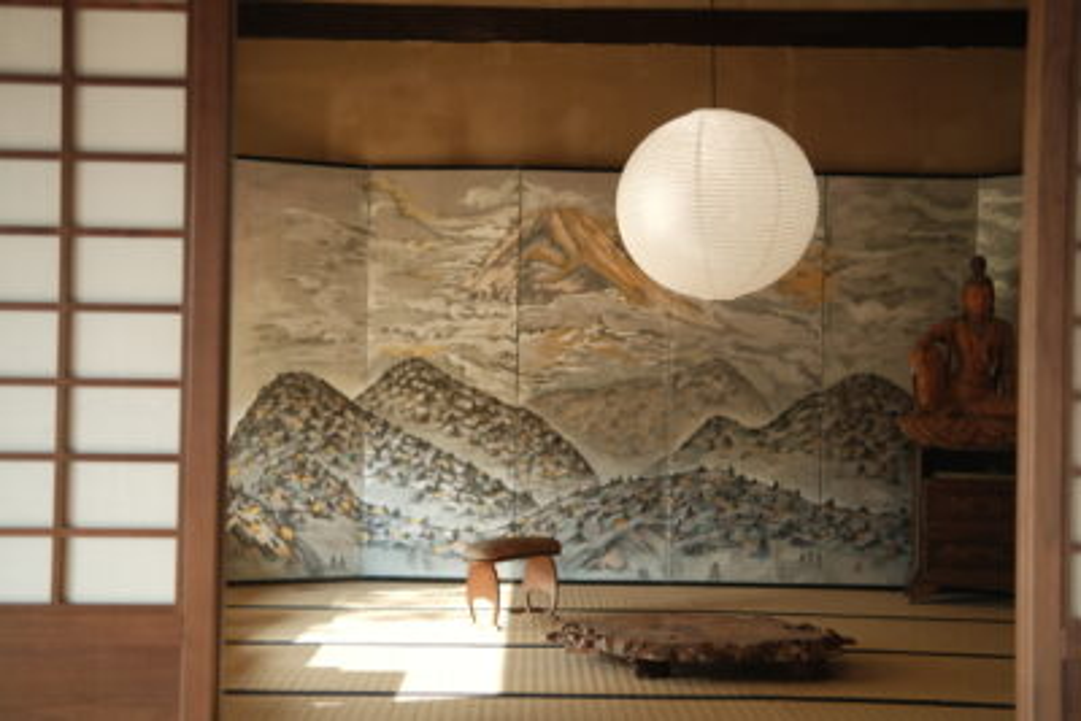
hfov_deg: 39.6
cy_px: 360
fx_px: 1502
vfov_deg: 27.0
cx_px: 540
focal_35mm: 50
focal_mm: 33
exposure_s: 1/250
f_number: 1.6
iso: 160
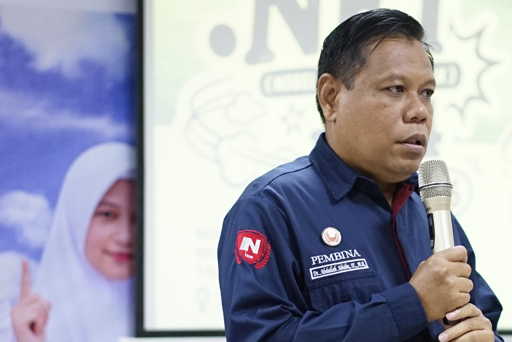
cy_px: 259
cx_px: 374
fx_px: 2247
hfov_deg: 13.0
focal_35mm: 158
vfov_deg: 8.7
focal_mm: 50
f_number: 1.8
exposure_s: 1/80
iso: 1600
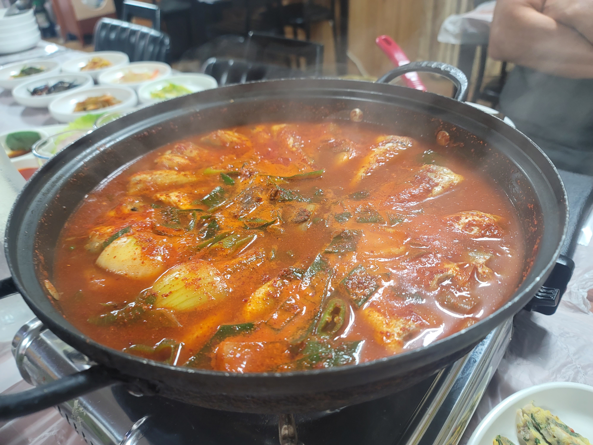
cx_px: 296
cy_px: 222
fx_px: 428
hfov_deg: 69.4
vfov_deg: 54.9
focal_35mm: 25
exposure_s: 1/40
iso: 160
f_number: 1.8
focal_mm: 7
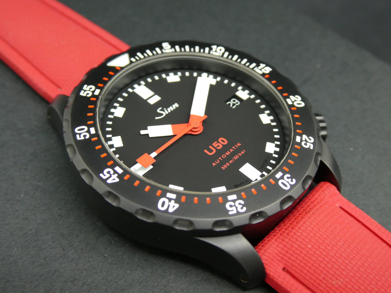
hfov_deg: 40.4
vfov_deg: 30.9
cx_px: 196
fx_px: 531
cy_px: 146
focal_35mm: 47
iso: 320
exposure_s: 1/80
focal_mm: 8.4
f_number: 4
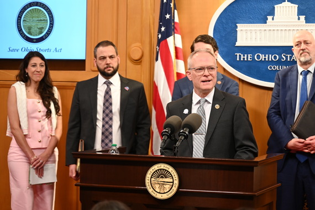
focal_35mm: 75
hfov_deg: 27.0
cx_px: 158
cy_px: 105
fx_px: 656
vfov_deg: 18.2
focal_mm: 75
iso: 500
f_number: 2.8
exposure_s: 1/125
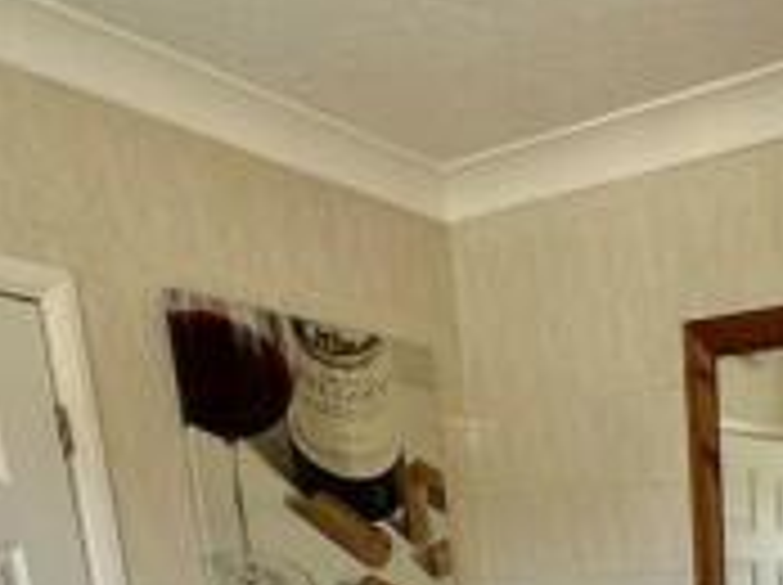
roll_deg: +0.3
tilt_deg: -15.4
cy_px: 875
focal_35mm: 47
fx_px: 1062
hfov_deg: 35.3
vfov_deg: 24.2
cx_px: 839
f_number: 2.2
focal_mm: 2.22
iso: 64
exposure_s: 1/100
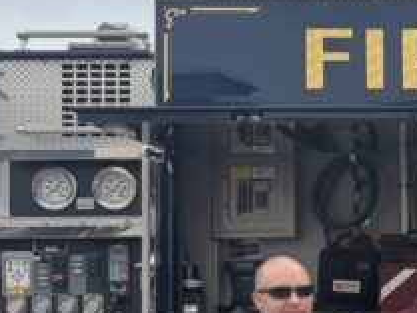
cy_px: 293
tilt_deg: +1.7
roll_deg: +0.8
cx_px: 716
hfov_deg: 18.3
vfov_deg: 16.5
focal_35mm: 88
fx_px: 1061
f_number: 1.78
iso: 100
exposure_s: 1/3145
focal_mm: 6.76
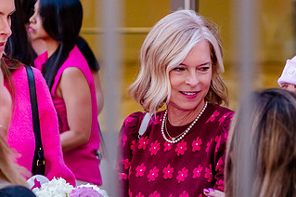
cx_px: 305
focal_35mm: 205
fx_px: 1684
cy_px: 112
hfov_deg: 10.0
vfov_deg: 6.7
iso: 1600
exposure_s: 1/500
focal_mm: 70
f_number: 2.8
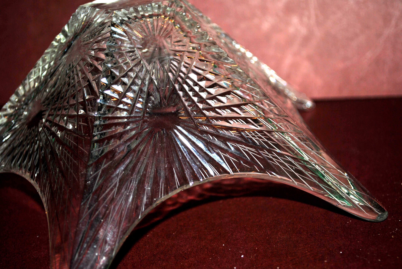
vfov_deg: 22.7
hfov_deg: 33.4
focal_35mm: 60
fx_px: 671
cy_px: 134
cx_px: 201
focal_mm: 40
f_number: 5.3
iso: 100
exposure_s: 1/125
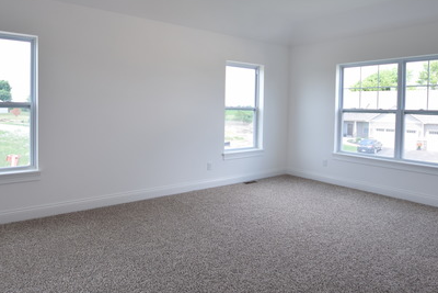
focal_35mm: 24
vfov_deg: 52.7
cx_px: 198
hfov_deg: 73.5
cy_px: 112
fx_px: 292
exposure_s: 1/400
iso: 400
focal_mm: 10
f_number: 3.5
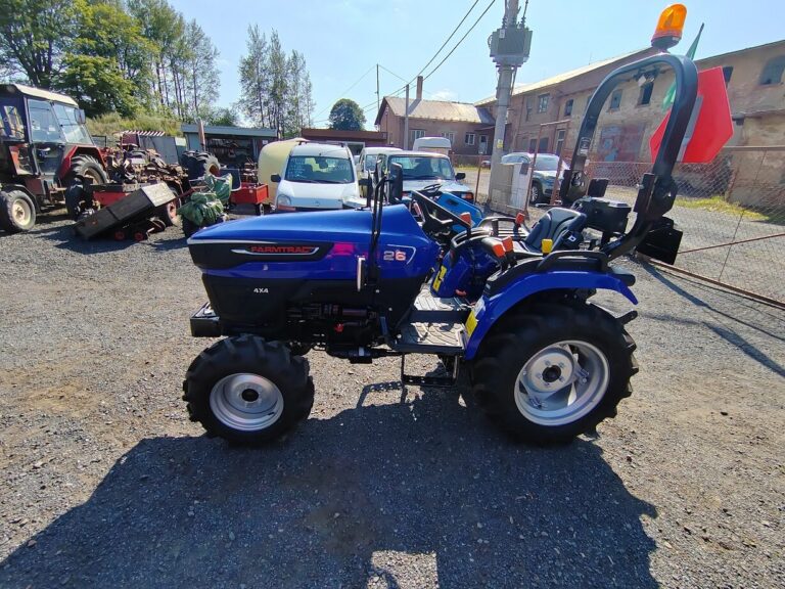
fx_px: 408
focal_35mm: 18
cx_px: 392
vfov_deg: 71.6
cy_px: 294
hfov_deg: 87.8
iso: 100
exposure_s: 1/1200
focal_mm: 2.16
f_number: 2.2
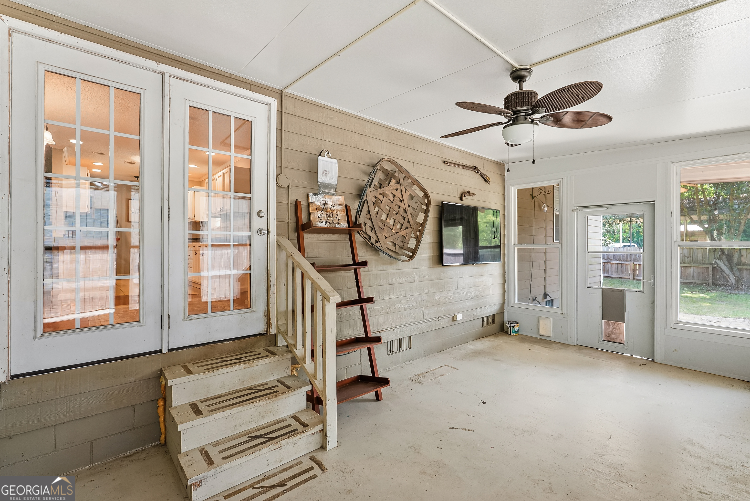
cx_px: 375
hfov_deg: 96.7
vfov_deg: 73.8
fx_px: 334
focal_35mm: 16
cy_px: 250
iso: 5000
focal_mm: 16
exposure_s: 1/30
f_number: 5
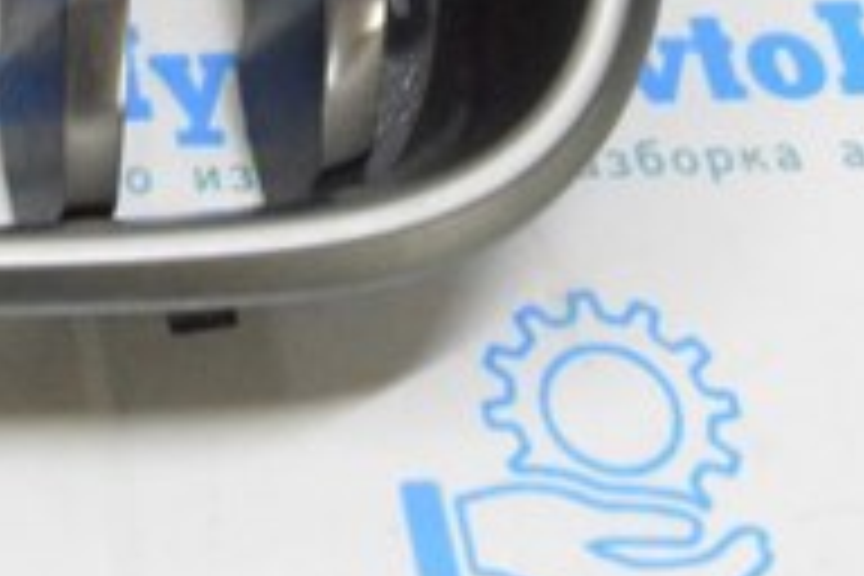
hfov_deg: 15.7
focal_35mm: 120
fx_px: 2880
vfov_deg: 10.9
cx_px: -441
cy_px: -358
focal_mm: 24
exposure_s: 1/15
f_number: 20
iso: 6400
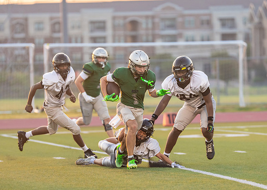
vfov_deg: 4.8
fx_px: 2278
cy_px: 107
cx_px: 145
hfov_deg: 6.7
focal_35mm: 301
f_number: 3.2
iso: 1600
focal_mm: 200
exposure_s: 1/1600
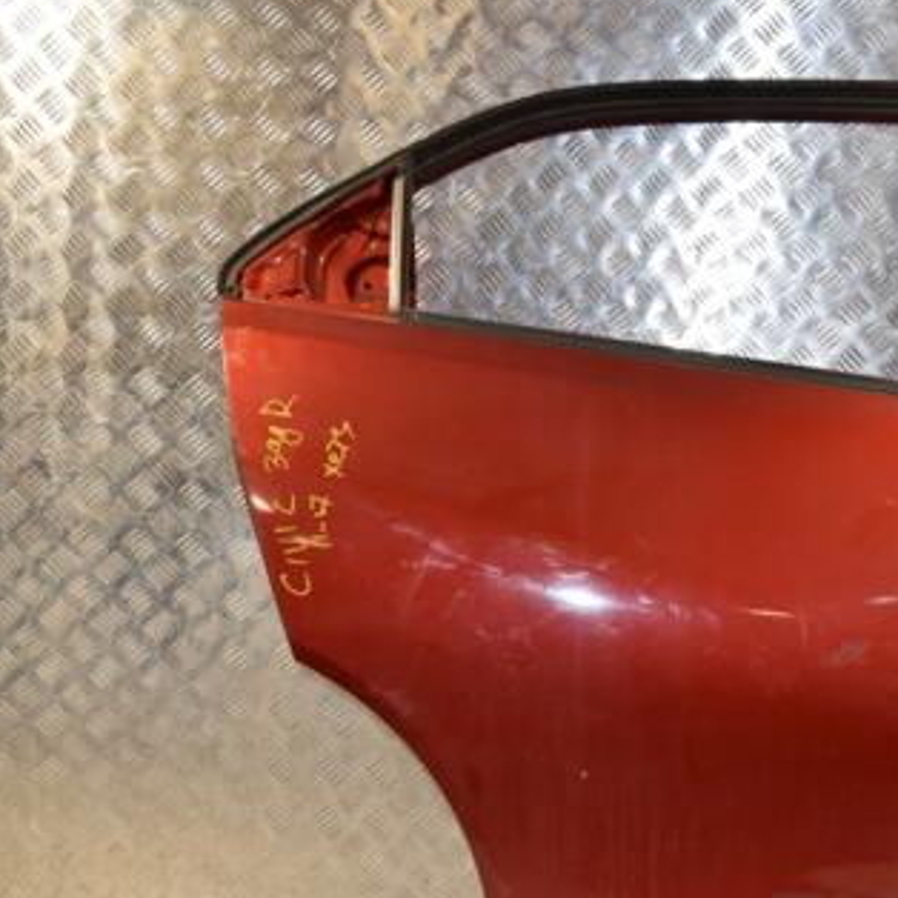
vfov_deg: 23.6
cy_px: 555
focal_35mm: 73
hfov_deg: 23.3
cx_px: 715
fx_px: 2143
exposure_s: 1/200
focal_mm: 30
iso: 800
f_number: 6.3
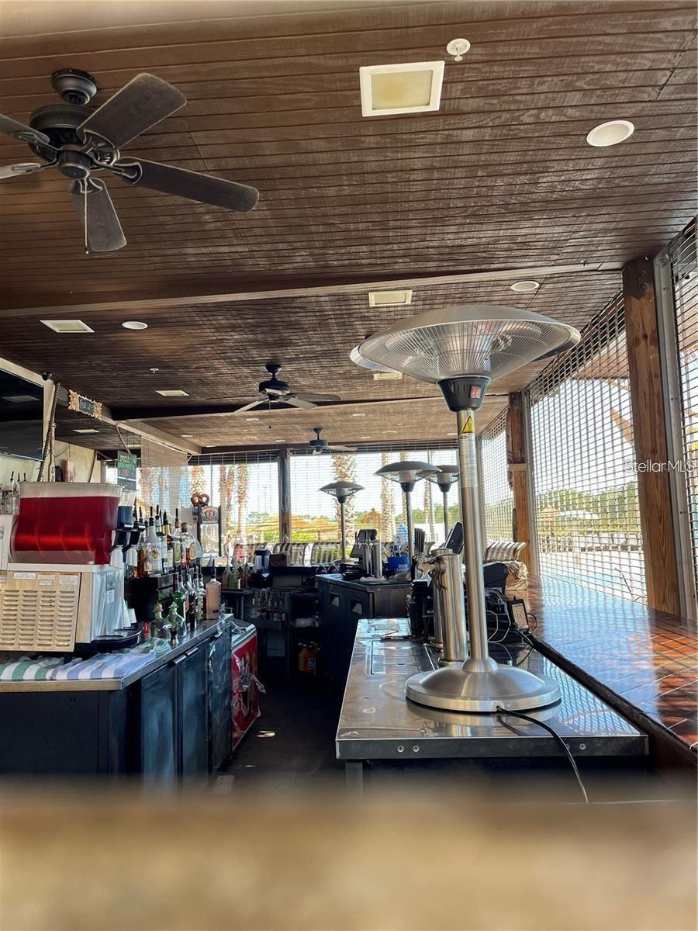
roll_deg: +1.2
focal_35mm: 26
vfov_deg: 67.3
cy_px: 466
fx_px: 699
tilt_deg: +5.4
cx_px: 349
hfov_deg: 53.1
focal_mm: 4.2
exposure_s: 1/173
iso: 32
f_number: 1.6
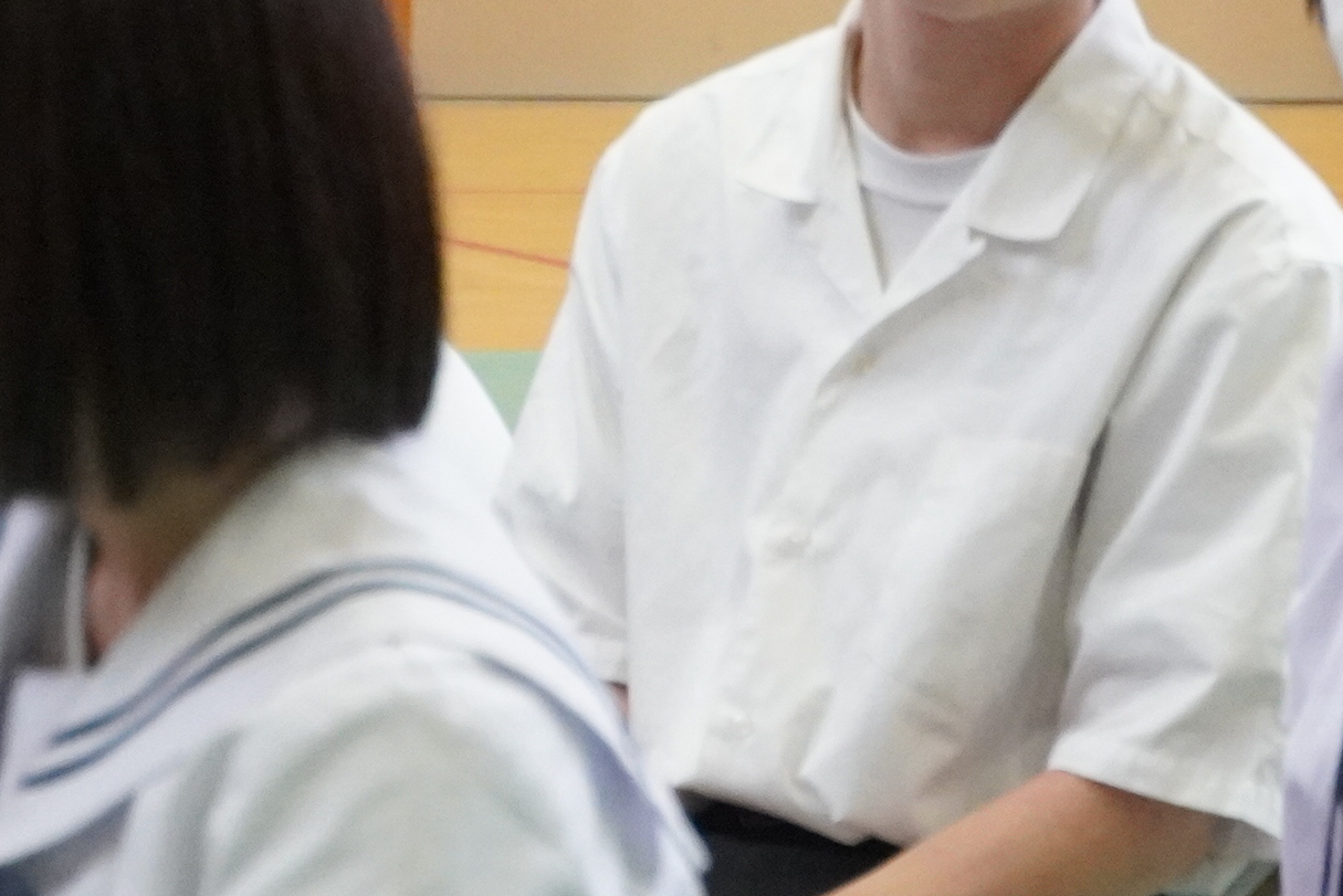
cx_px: 390
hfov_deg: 5.2
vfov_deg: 3.5
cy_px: -217
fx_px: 14656
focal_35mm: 393
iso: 4000
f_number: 5.6
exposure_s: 1/160
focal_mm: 75
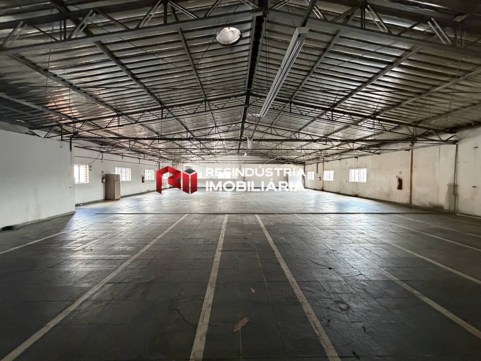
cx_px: 240
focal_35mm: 14
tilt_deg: -1.7
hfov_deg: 102.1
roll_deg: +0.6
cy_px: 180
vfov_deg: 85.7
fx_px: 195
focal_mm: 2.22
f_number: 2.2
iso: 640
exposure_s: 1/60
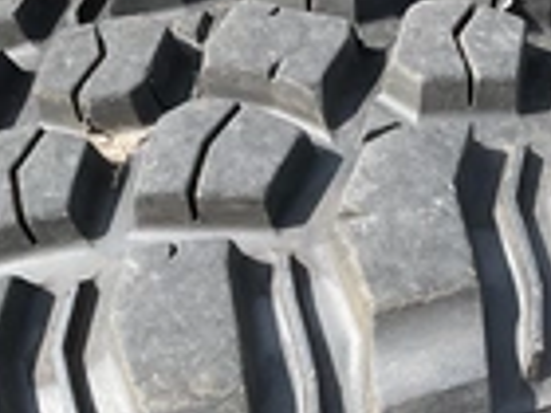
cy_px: 385
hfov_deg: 23.5
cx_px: 342
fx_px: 1321
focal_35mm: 83
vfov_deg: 17.5
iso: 25
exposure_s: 1/534
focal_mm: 3
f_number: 1.8
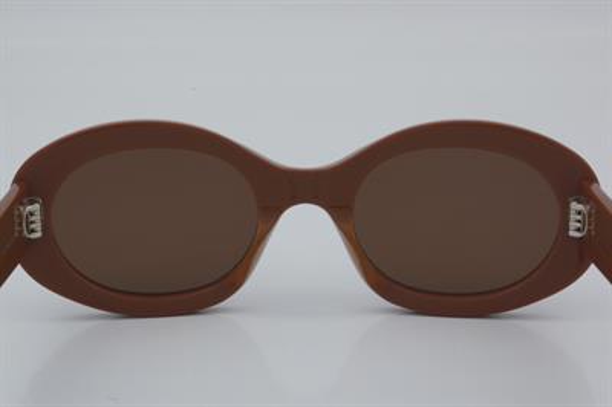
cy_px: 204
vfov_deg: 16.5
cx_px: 306
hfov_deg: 24.6
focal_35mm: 82
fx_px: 1401
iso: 100
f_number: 32
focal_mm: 55
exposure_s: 1/4
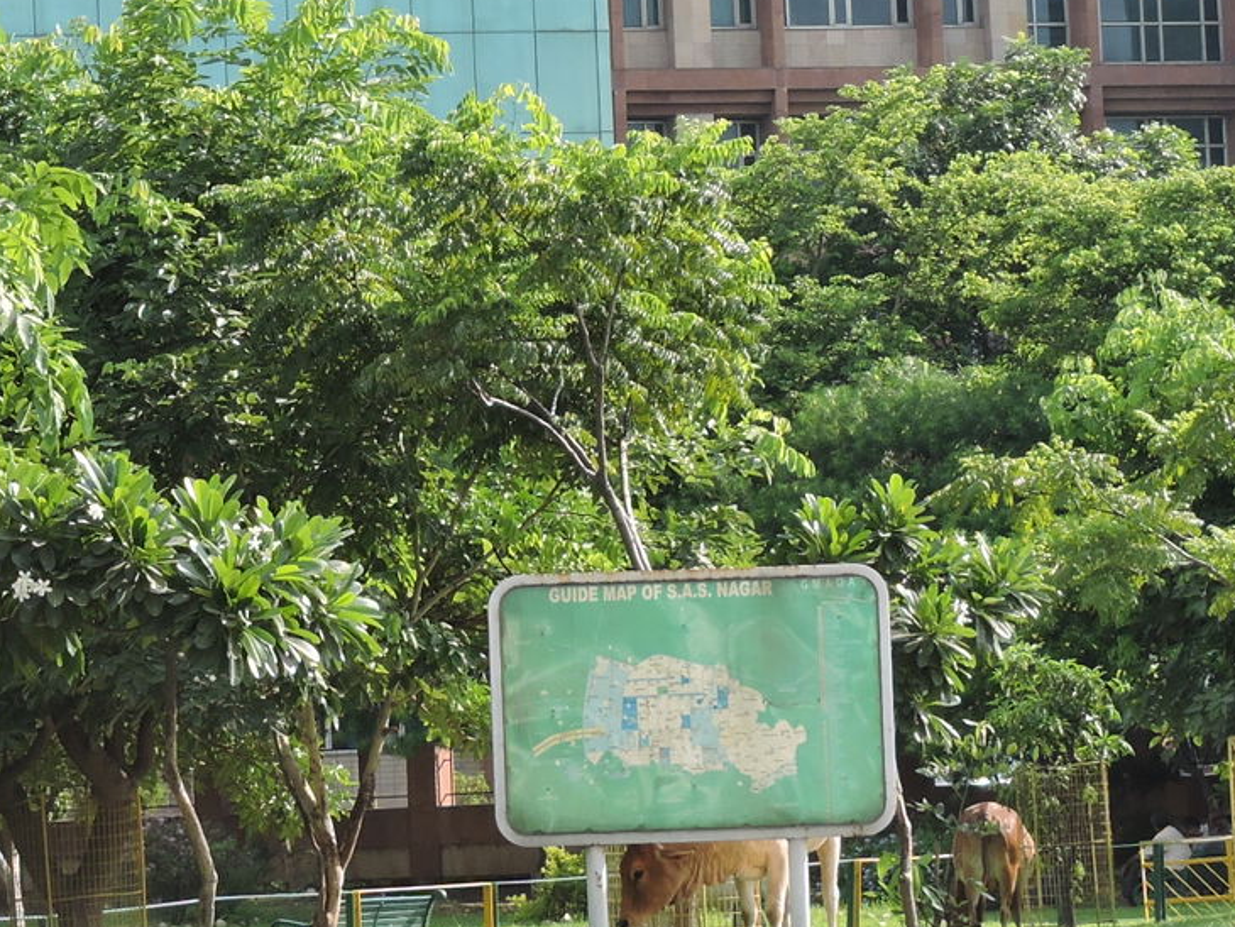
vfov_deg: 8.0
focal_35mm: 184
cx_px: 392
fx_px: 6567
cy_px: 15
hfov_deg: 10.7
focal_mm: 12.5
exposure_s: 1/250
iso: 100
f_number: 4.5
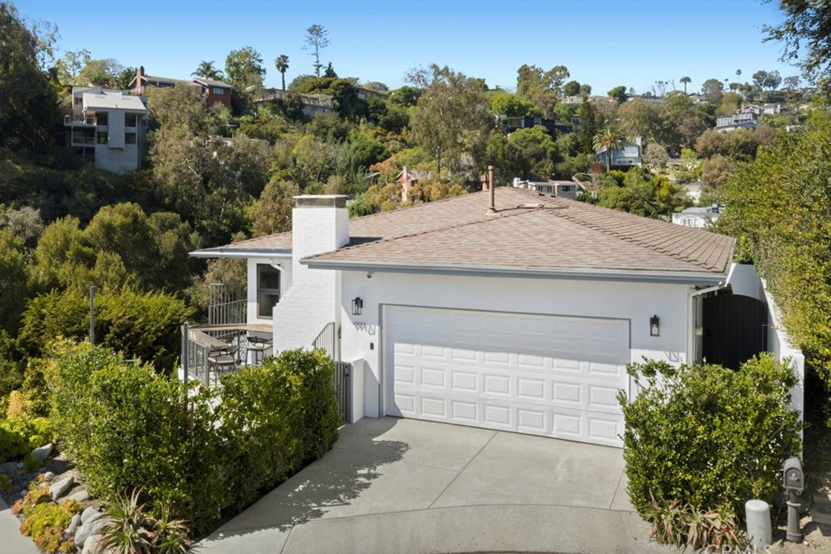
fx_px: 669
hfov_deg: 63.7
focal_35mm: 29
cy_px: 277
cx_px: 402
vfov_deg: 44.9
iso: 320
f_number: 7.1
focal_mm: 14.45
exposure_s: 1/200
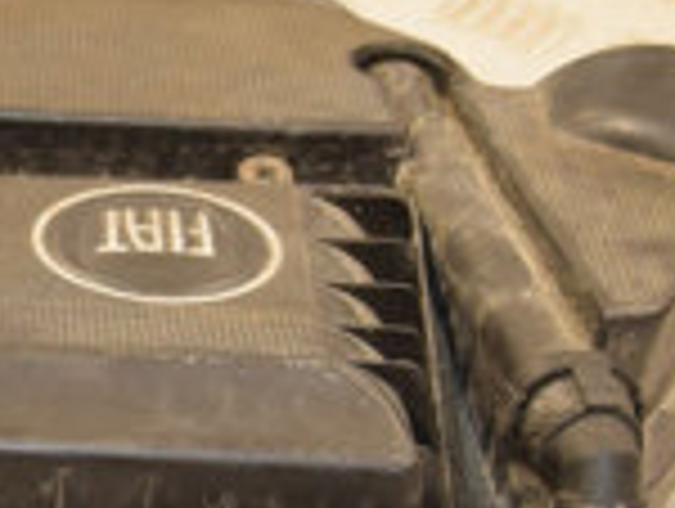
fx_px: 3594
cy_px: 283
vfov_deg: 8.1
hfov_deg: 10.4
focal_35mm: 184
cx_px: -266
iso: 800
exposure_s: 1/160
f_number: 5
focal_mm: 30
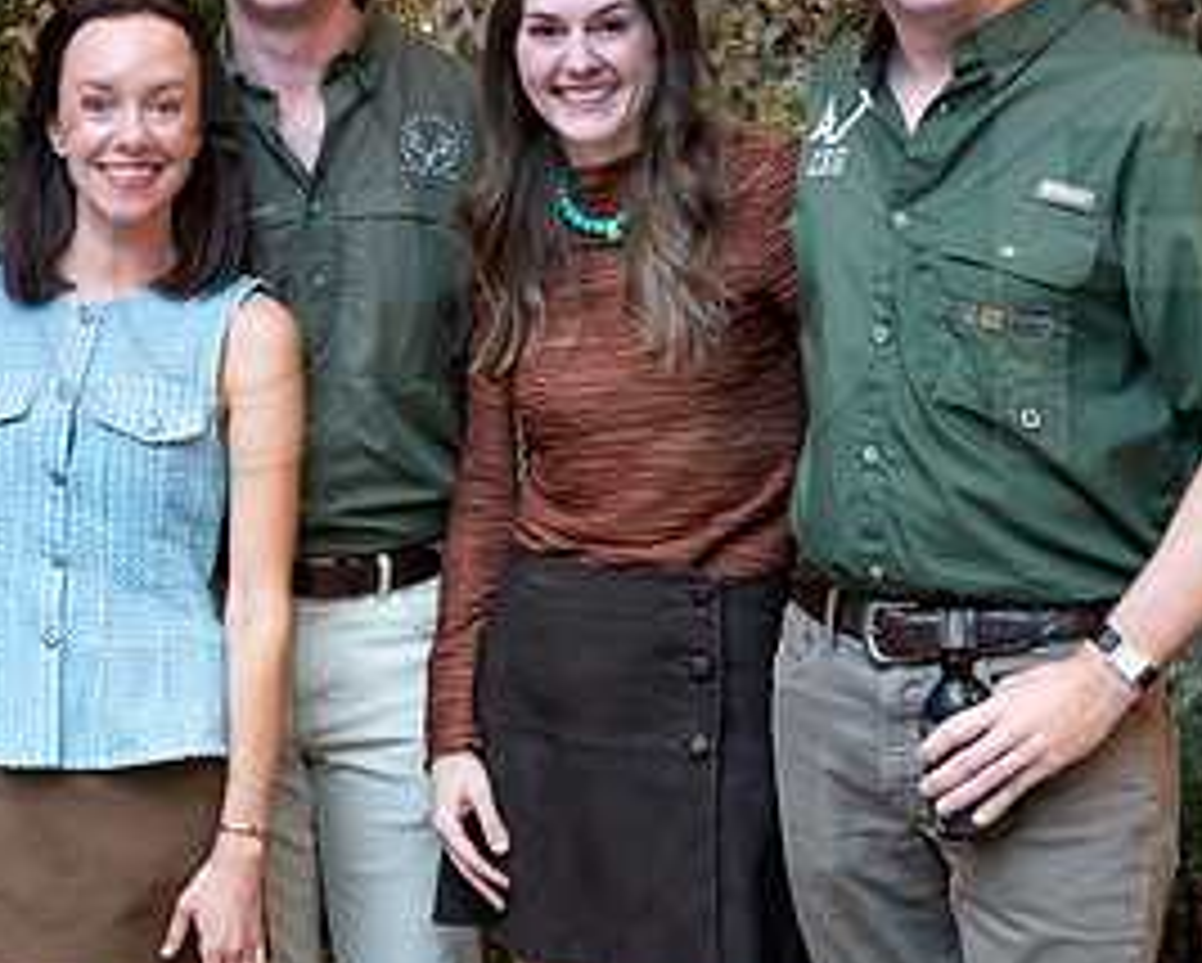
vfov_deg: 14.2
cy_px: 236
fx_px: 3845
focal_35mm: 108
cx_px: 194
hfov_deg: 17.6
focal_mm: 52
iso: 4000
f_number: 4.5
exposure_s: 1/100
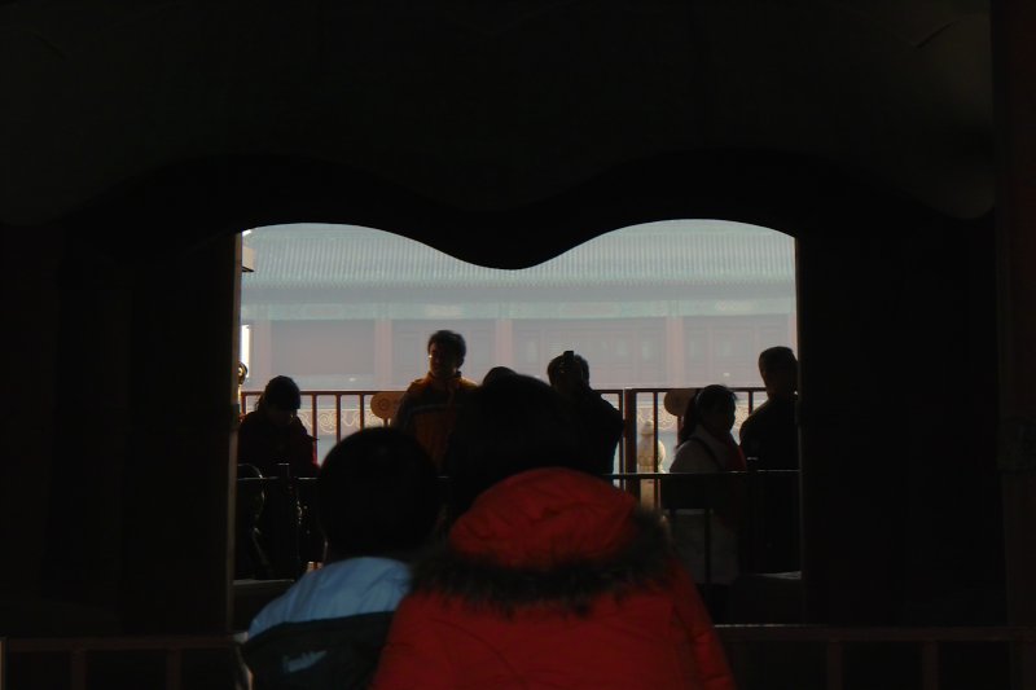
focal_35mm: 109
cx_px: 518
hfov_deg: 18.8
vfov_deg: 12.6
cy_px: 345
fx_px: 3136
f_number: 8
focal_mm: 63
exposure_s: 1/100
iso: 200
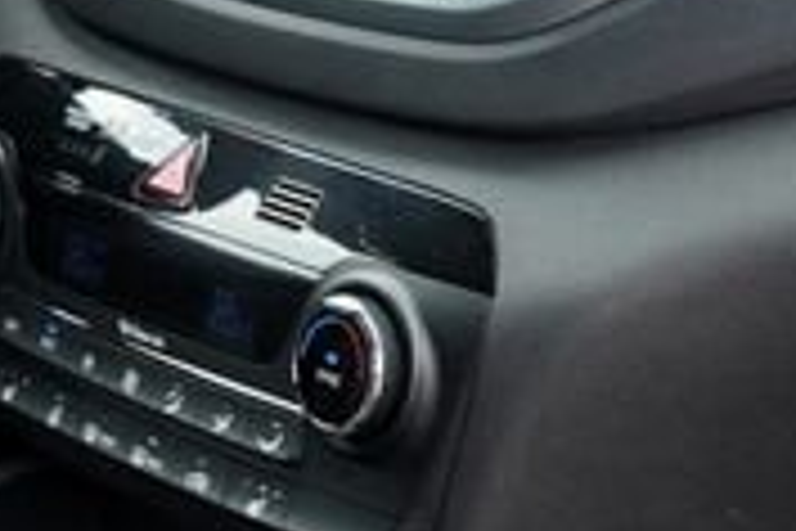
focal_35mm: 139
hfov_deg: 14.6
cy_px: 245
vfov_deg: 9.9
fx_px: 3073
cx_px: 684
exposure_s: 1/60
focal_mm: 24
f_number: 4.5
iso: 100
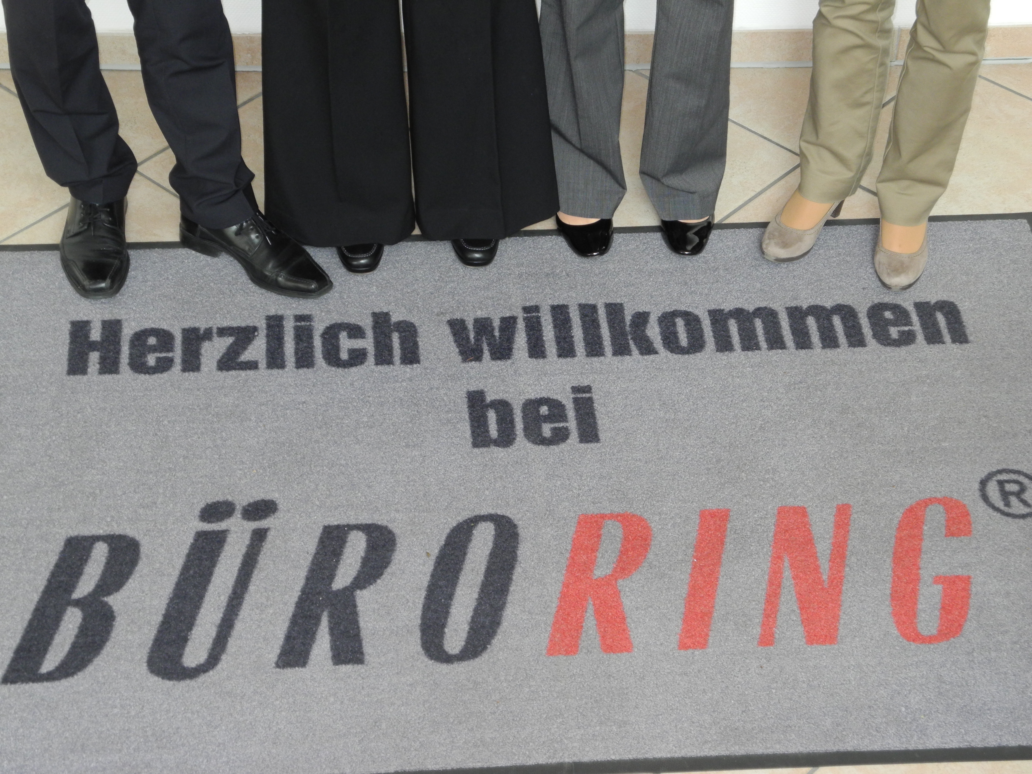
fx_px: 2534
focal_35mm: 85
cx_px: 516
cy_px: 387
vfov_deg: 17.4
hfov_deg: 23.0
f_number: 4
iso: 309
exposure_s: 1/31
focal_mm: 18.1
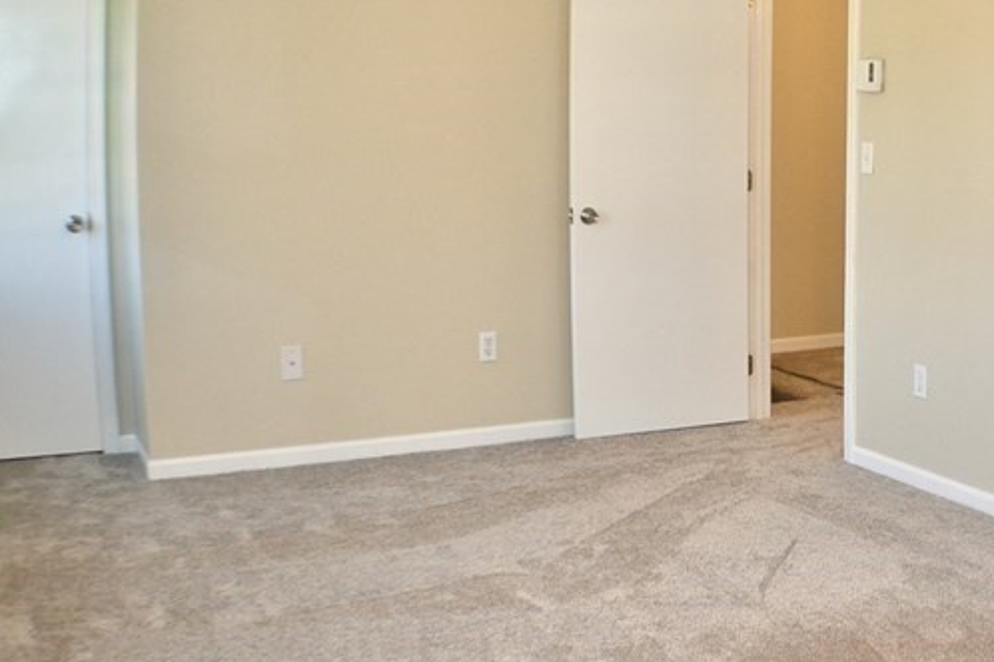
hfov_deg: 26.2
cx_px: 936
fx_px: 2043
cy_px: 204
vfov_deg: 18.4
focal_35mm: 74
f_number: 4
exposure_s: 1/80
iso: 400
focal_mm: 24
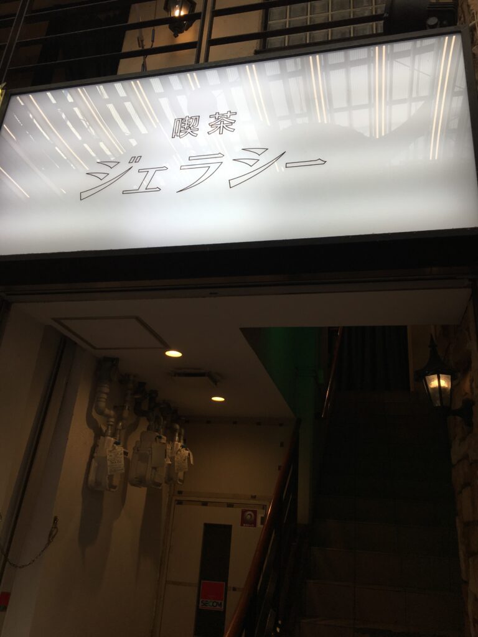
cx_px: 239
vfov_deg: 61.7
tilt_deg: +22.8
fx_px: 534
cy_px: 318
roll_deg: -5.1
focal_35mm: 29
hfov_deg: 48.2
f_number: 2.2
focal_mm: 4.15
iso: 25
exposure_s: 1/234
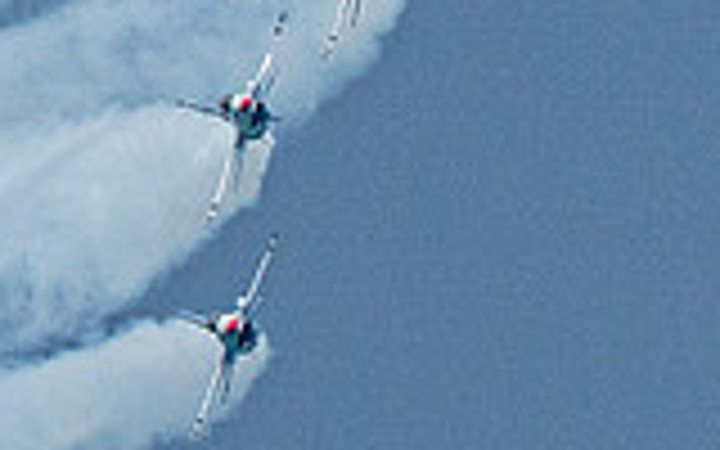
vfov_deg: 0.4
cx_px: -330
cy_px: -100
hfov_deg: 0.6
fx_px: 72956
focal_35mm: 3718
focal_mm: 400
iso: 640
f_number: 10
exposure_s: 1/2000
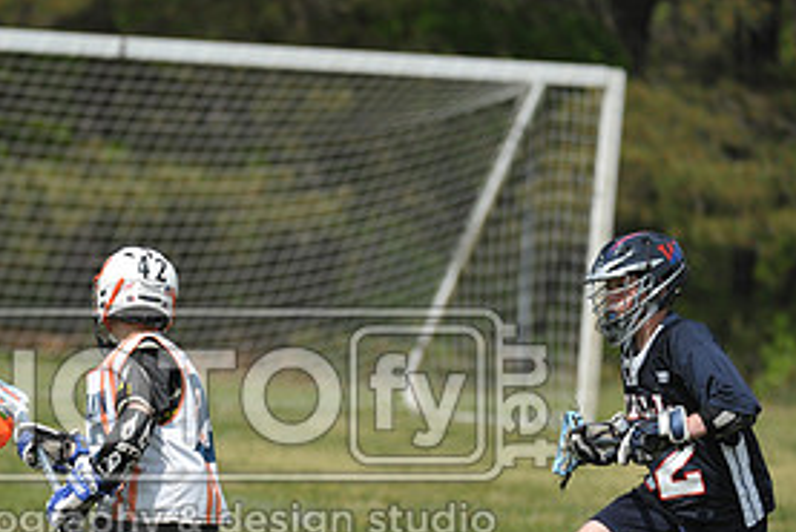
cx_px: 187
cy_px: 414
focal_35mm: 502
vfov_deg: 2.7
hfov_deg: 4.1
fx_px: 11105
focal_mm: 240
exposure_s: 1/5000
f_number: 4
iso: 640
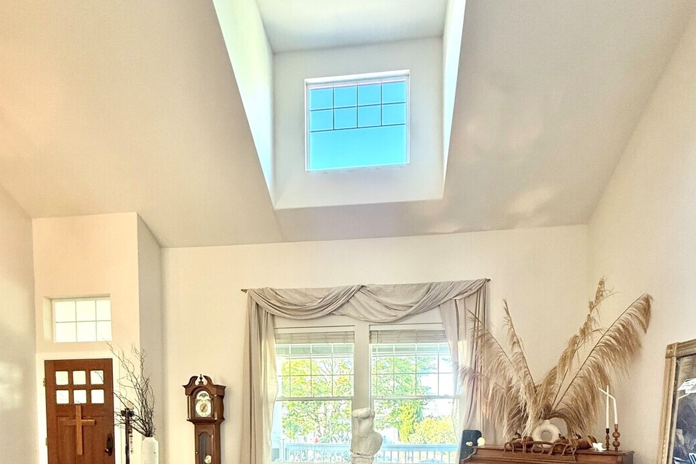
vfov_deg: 52.7
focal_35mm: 20
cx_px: 350
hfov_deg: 84.0
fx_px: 387
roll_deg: +0.6
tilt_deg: -1.5
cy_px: 434
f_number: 2.2
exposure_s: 1/120
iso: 250
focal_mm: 2.22
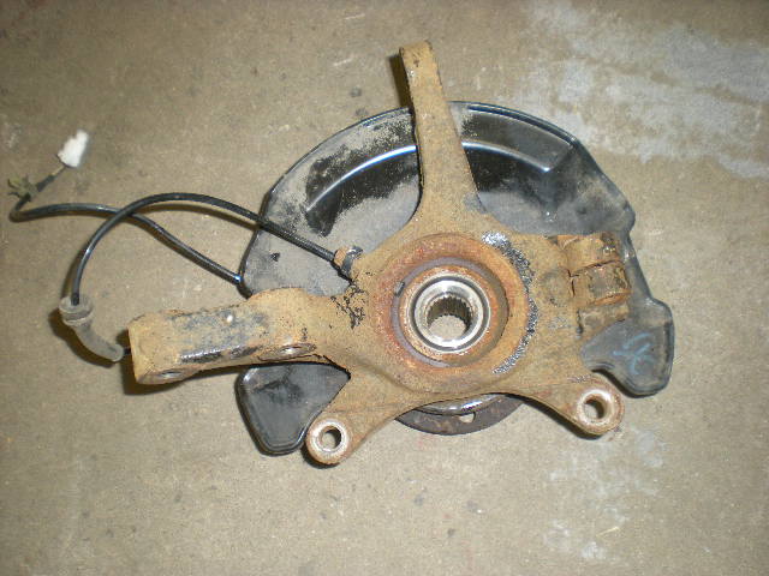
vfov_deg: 37.7
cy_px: 288
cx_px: 384
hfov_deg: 49.0
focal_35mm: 38
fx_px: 844
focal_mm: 6.3
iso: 145
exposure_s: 1/60
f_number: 3.1
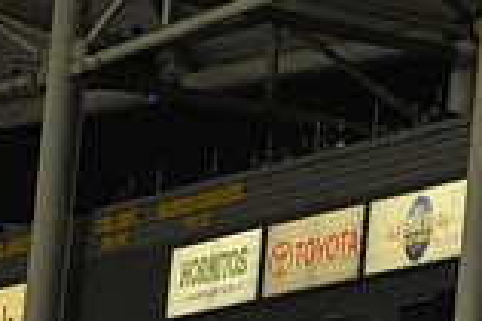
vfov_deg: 2.8
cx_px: 497
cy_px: 419
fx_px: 6621
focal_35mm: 495
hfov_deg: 4.2
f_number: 9
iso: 3200
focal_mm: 135
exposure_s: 1/320
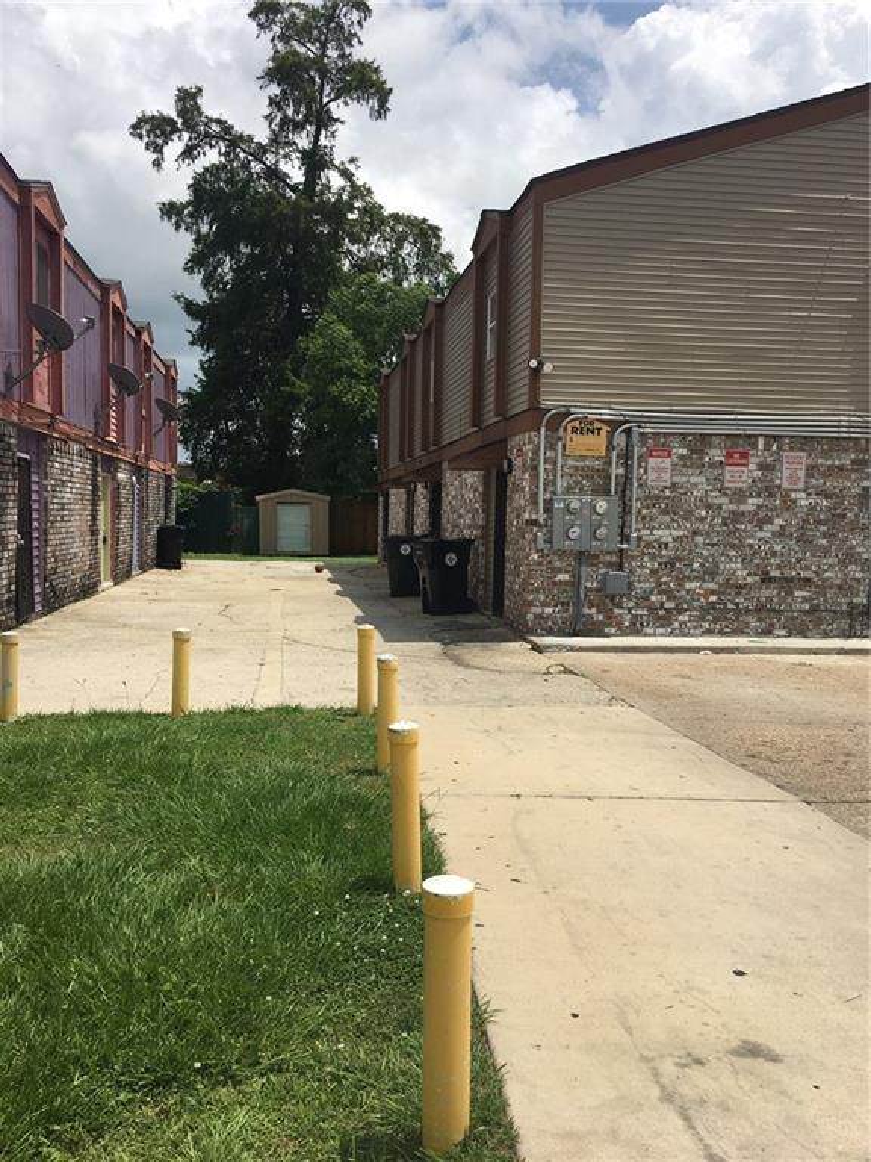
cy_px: 581
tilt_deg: -5.0
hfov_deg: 48.2
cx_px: 436
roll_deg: -2.7
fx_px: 973
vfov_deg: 61.7
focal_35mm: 29
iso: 25
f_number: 2.2
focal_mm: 4.15
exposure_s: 1/2747
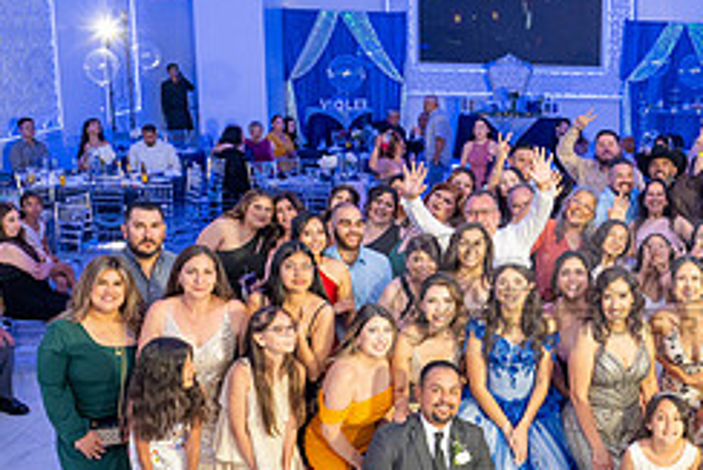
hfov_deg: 33.4
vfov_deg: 23.8
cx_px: 617
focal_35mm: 57
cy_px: 287
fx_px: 1114
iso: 800
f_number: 4.5
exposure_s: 1/160
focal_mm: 24
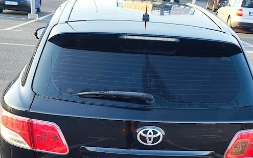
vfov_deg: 20.2
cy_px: 192
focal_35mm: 60
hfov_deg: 34.0
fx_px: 414
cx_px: 143
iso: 50
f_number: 1.65
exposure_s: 1/146
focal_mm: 6.14
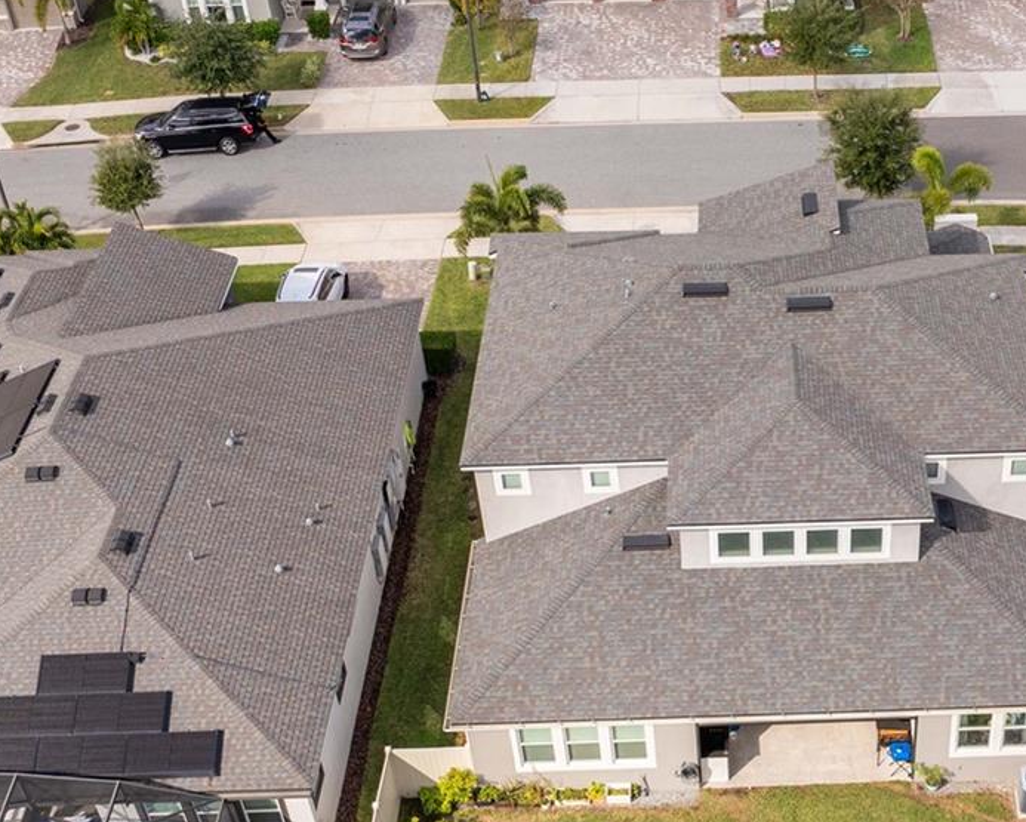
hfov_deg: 33.9
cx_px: 798
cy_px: 644
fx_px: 1640
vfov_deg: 27.6
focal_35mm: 54
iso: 120
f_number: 2.8
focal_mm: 12.29
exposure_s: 1/1600
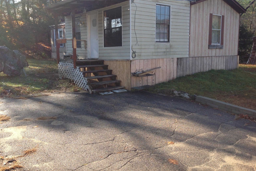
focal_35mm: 37
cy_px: 76
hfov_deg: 51.9
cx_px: 126
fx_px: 263
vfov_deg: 35.9
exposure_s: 1/438
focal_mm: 4.28
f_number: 2.4
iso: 50
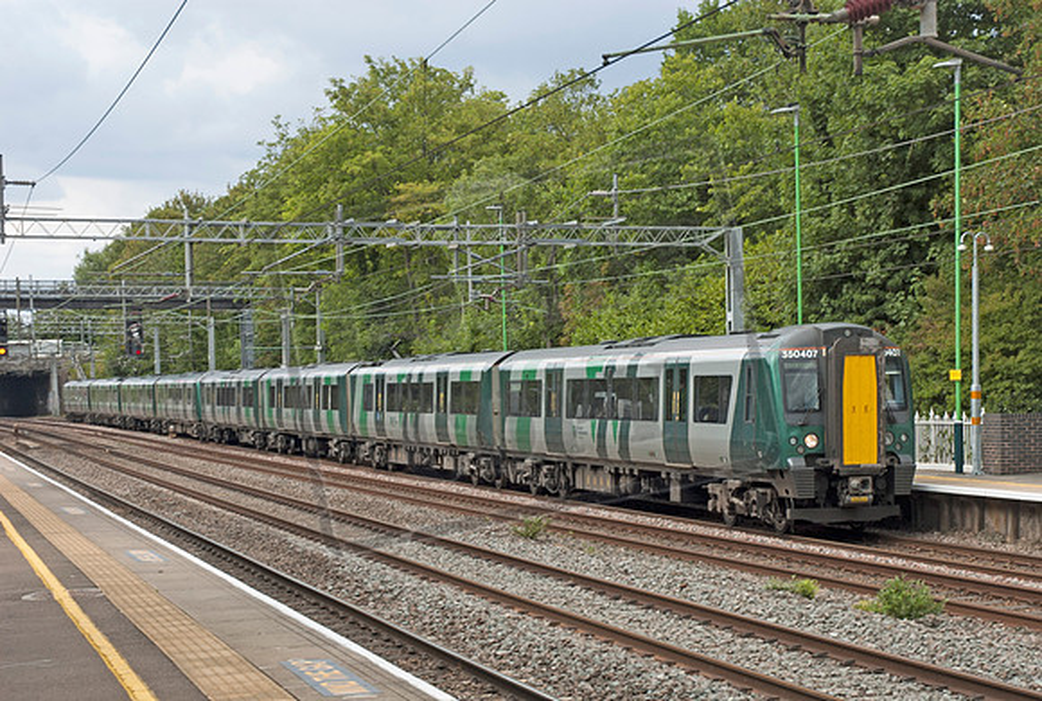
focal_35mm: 57
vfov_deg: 23.9
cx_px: 521
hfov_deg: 35.0
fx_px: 1654
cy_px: 350
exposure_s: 1/160
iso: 200
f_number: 6.3
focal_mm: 38
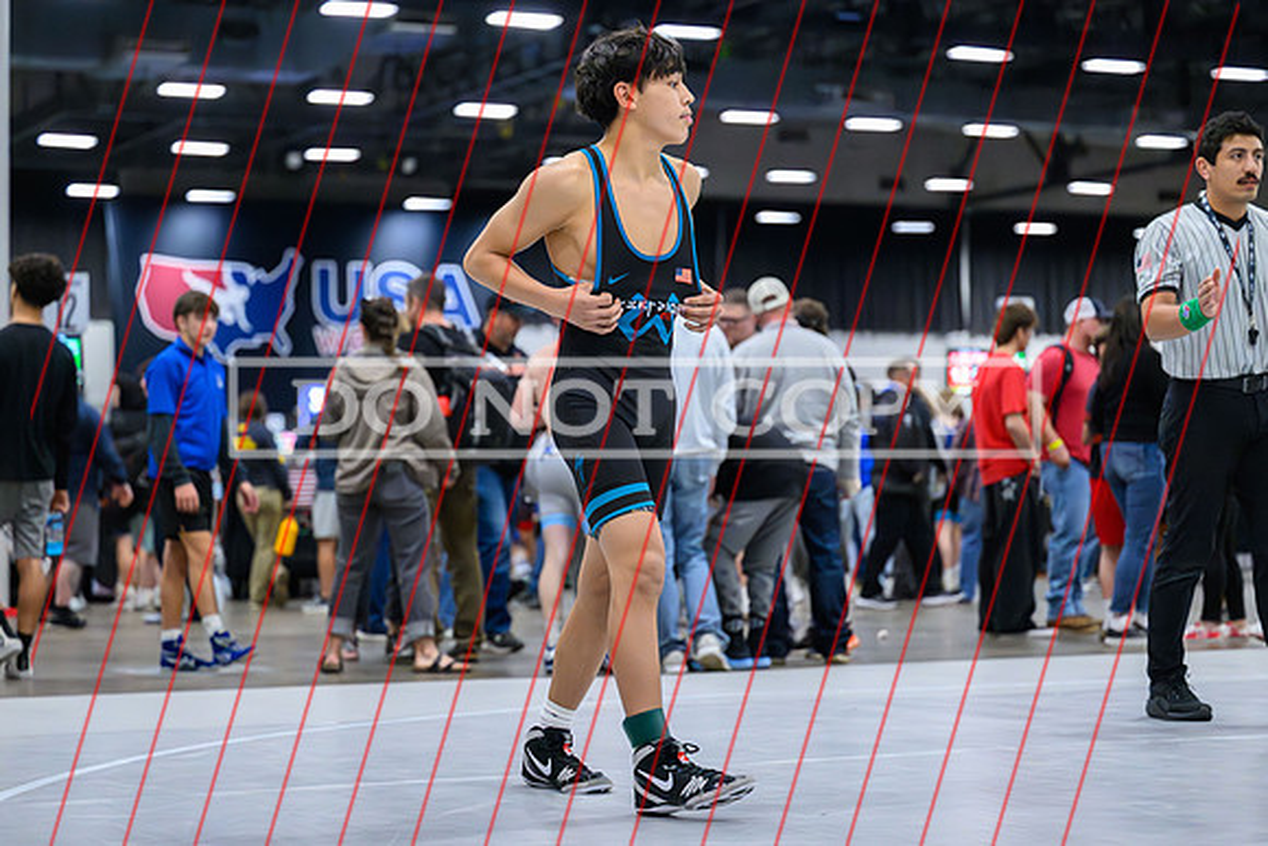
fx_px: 2695
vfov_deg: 17.8
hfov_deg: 26.5
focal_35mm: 76
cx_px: 576
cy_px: 394
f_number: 2.8
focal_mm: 70
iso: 16000
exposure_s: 1/800
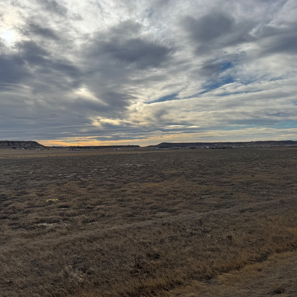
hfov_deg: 53.9
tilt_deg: +1.4
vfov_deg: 54.0
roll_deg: +1.7
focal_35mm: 30
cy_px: 144
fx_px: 291
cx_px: 129
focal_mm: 6.76
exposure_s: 1/7937
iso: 80
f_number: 1.78
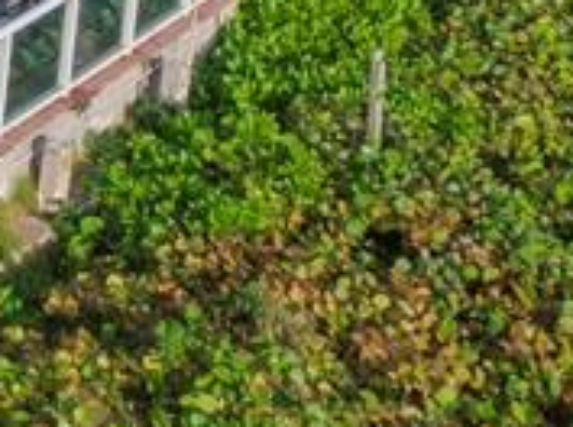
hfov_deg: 10.0
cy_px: -509
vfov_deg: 8.2
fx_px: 2775
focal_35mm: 168
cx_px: -903
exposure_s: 1/1250
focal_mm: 5.11
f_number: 3
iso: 100
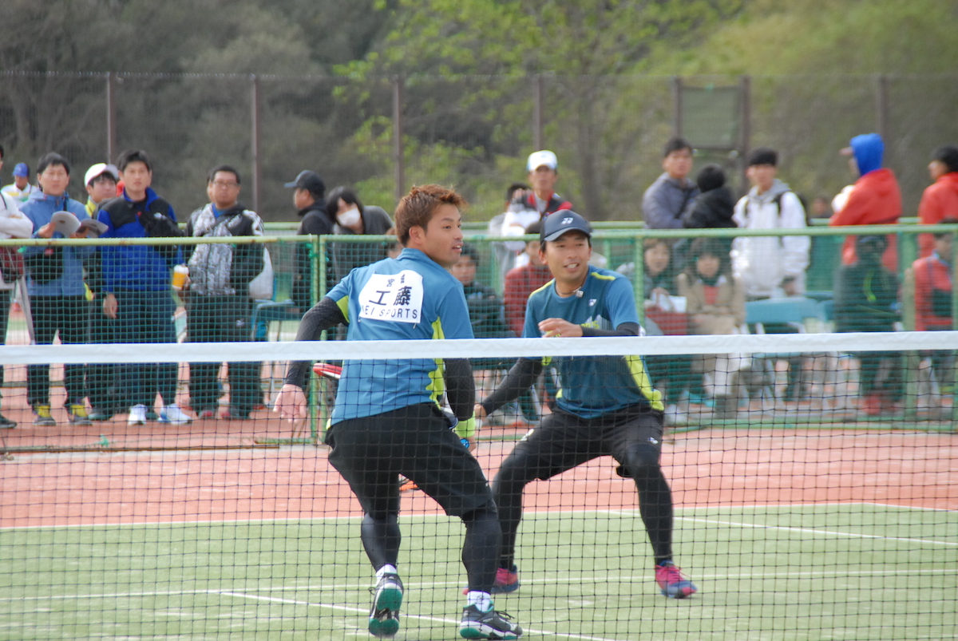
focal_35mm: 300
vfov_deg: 4.6
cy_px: 320
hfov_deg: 6.9
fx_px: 7992
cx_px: 479
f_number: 6.3
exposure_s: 1/1000
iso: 900
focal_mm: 200
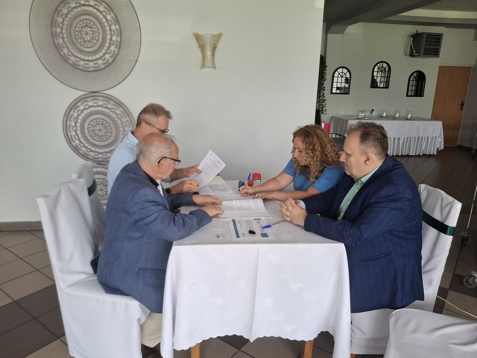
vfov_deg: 54.9
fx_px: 344
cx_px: 238
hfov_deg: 69.4
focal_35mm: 25
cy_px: 179
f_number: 1.8
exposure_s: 1/100
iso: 160
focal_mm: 4.69
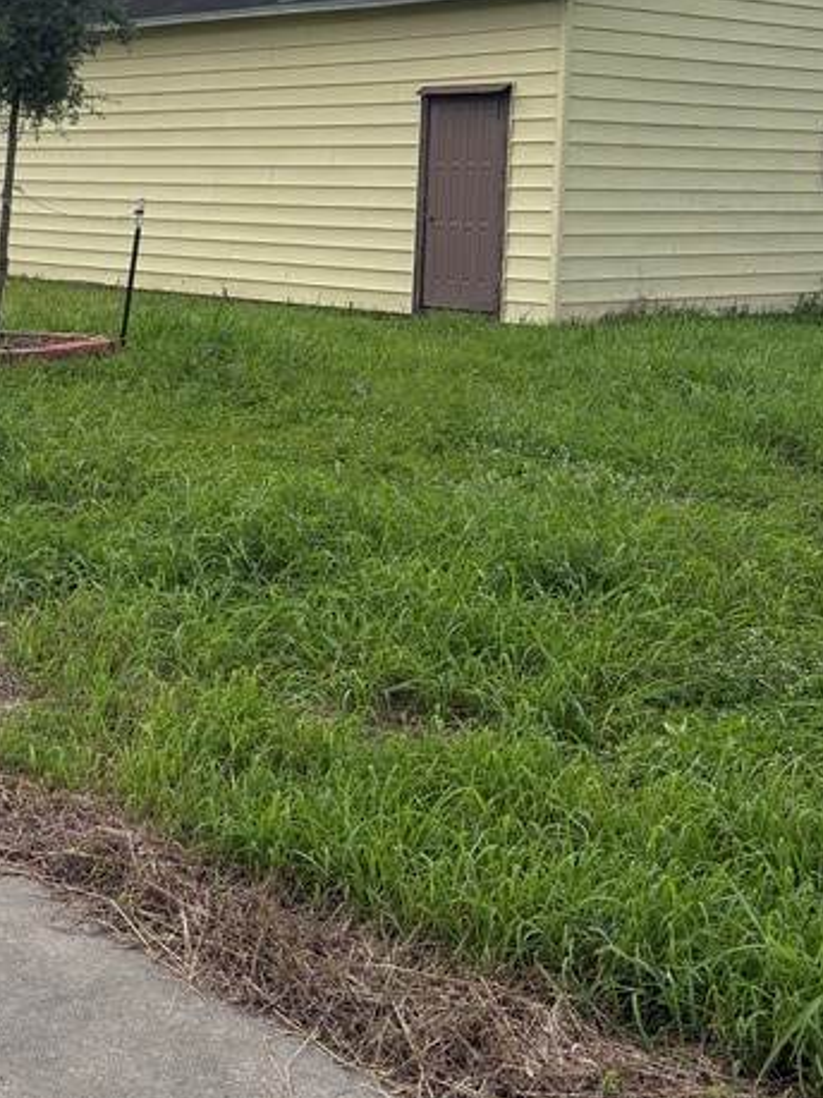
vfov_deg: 32.8
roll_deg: -0.7
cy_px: 330
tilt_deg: -4.6
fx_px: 1839
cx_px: 105
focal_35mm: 58
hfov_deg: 24.6
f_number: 1.6
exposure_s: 1/4950
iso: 50
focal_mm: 5.96
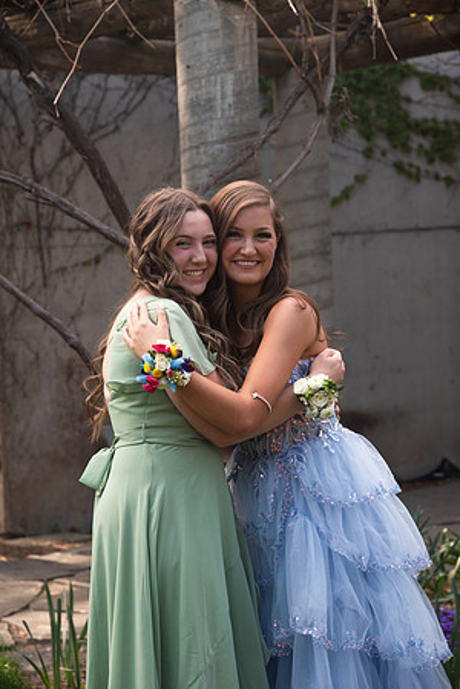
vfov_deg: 22.1
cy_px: 344
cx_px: 230
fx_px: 1763
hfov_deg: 14.9
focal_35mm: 92
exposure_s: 1/125
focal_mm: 92
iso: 250
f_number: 5.6
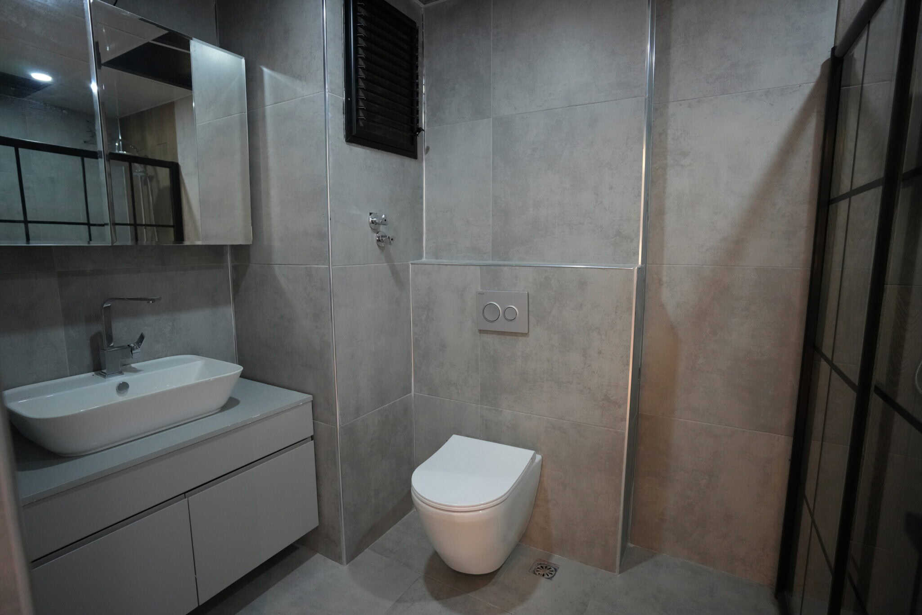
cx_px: 461
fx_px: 435
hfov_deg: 93.3
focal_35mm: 17
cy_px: 308
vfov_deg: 70.4
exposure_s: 1/160
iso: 4000
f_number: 2.8
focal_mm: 17
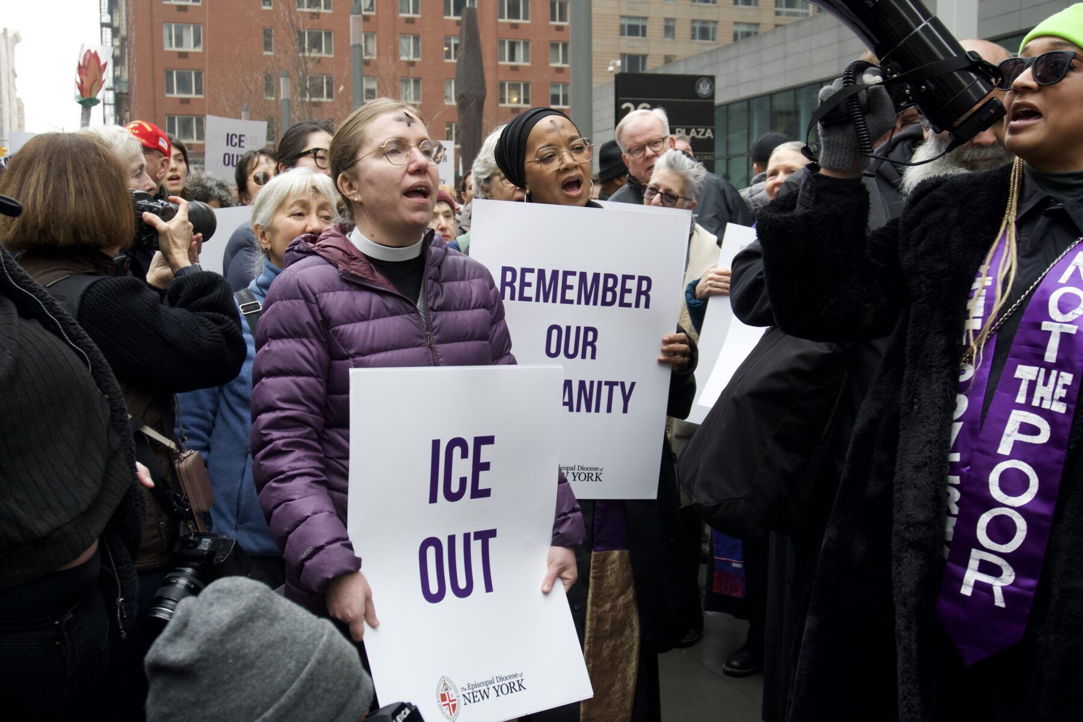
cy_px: 361
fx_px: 1218
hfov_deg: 47.9
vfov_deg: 33.0
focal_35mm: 40
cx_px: 542
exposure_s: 1/200
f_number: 5.6
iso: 1250
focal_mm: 27
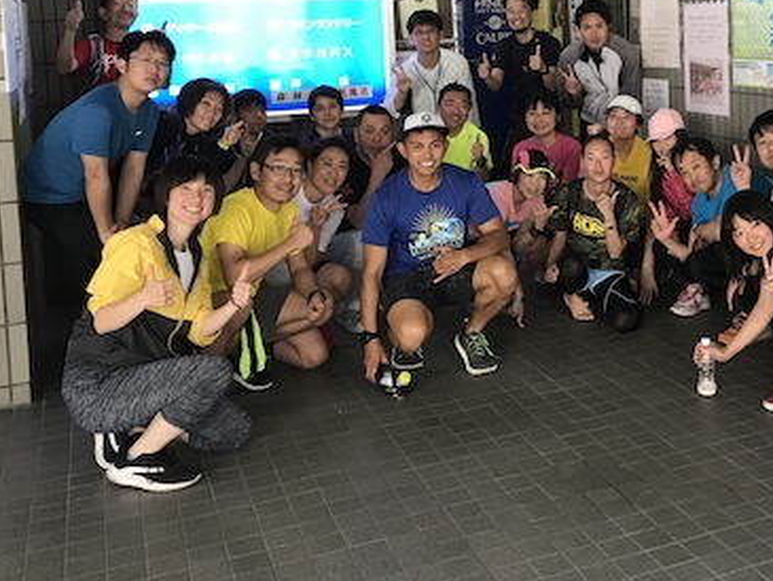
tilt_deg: -4.4
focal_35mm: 46
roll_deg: +0.8
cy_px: 110
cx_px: 580
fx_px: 1028
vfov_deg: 30.7
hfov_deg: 40.1
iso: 40
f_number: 1.8
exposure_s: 1/20
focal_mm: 3.99
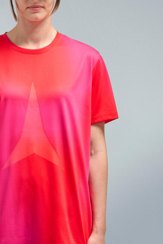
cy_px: 108
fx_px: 1052
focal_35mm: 155
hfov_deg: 8.8
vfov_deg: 13.2
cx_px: 30
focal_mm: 85
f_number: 16
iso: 250
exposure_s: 1/160
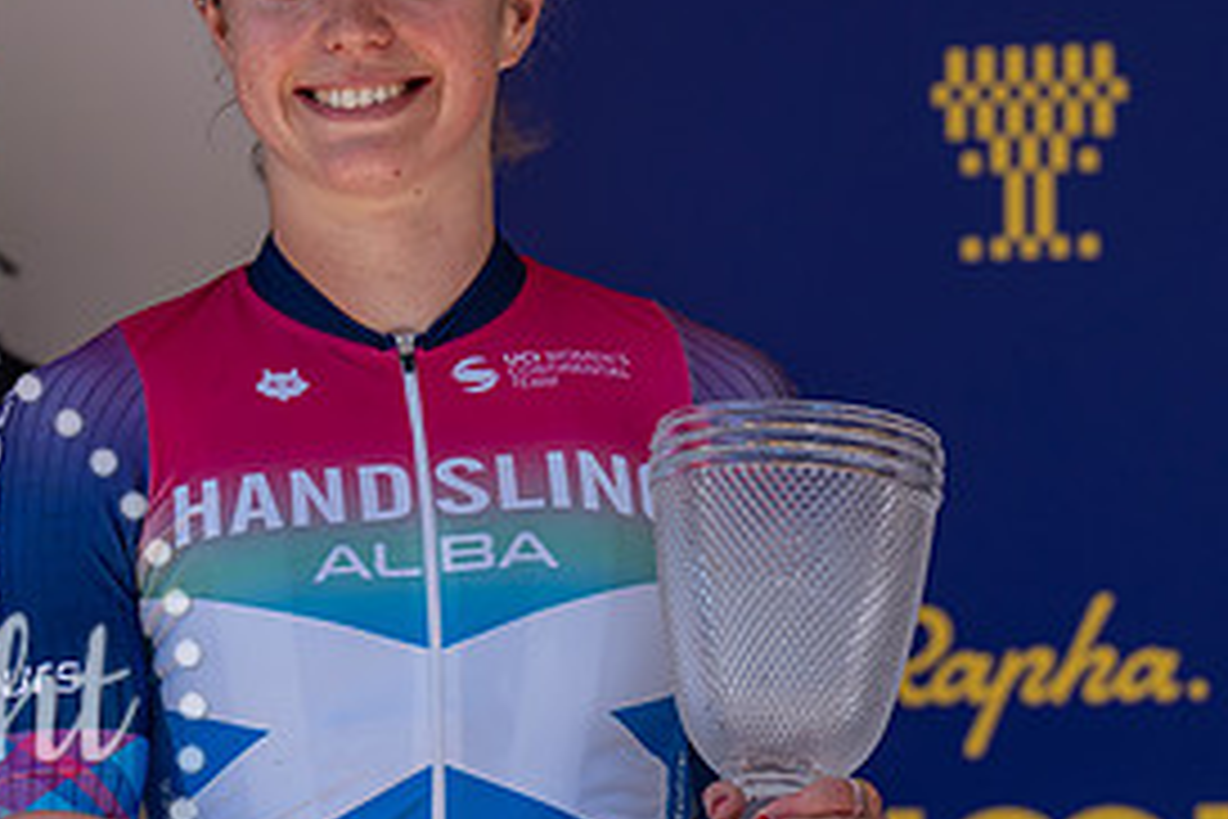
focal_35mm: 425
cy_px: 484
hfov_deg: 4.9
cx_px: 481
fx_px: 14496
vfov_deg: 3.2
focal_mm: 200
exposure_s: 1/1000
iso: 640
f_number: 4
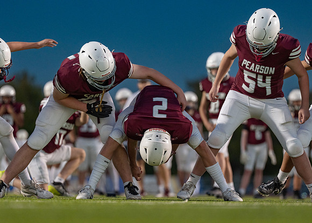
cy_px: 137
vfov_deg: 5.5
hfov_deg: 7.7
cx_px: 151
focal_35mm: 260
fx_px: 2307
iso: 500
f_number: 2.8
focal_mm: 200
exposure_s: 1/500
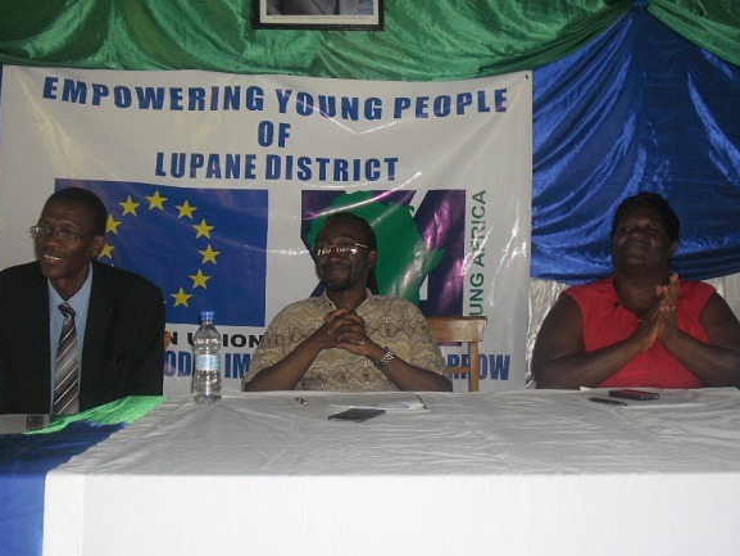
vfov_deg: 28.6
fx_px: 1090
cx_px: 381
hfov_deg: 37.5
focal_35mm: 51
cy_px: 277
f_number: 3.8
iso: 200
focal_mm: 8.1
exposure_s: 1/45
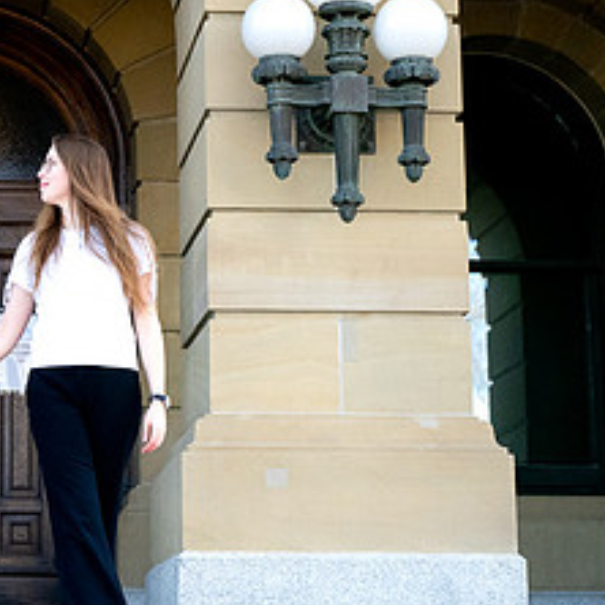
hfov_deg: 15.3
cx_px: -55
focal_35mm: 111
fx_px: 2195
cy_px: 301
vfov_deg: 15.7
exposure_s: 1/8000
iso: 6400
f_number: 3.5
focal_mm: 50
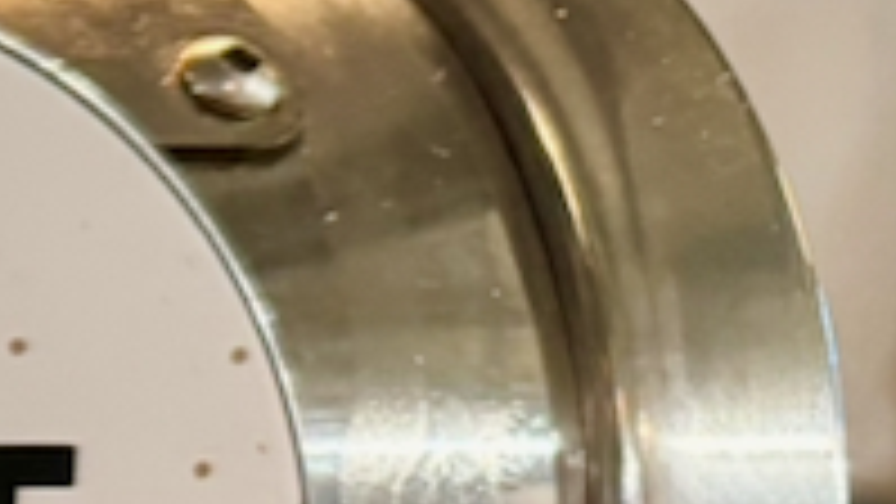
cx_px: -1787
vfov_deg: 7.6
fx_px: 3754
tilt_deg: -5.2
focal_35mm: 158
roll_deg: +1.2
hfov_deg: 10.1
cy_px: 644
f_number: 1.78
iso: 500
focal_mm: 6.86
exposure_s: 1/50
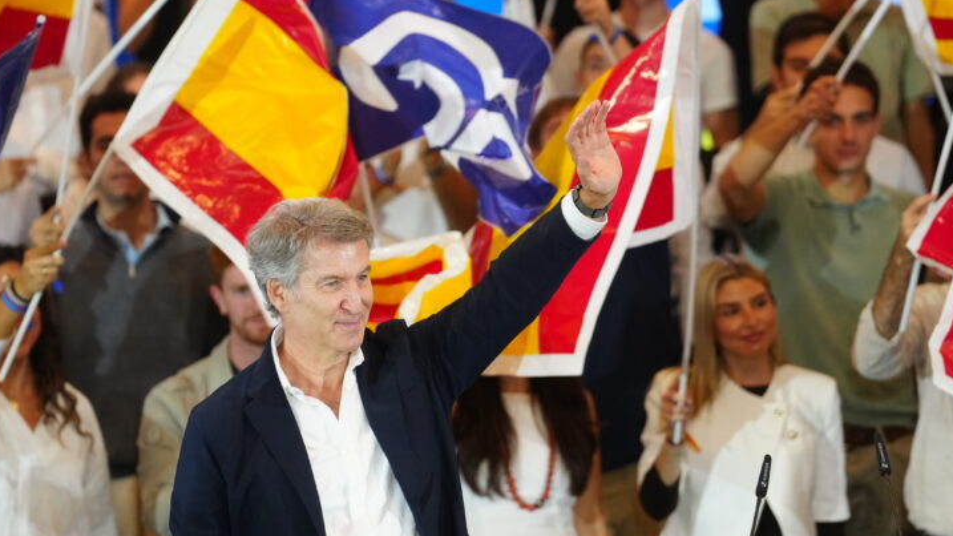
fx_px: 6619
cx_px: 475
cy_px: 277
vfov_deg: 4.6
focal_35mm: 262
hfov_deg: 8.2
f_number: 3.2
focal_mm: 175
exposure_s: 1/320
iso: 2500
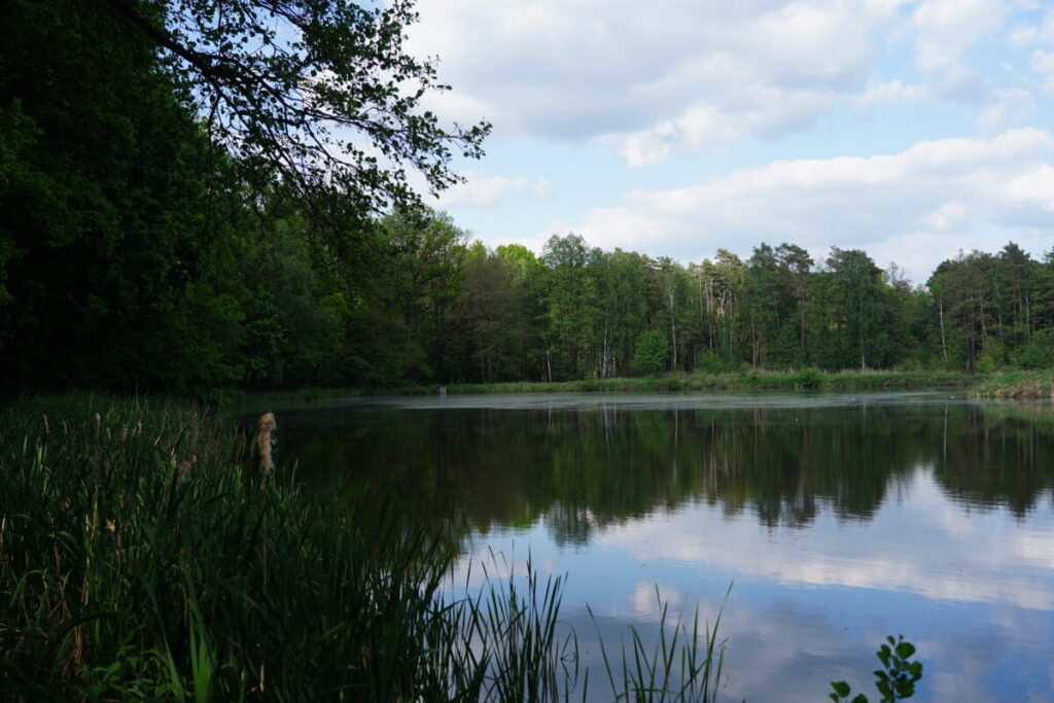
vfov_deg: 36.0
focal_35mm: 37
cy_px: 352
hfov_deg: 51.9
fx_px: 1083
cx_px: 527
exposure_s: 1/800
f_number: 4
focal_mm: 37
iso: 160
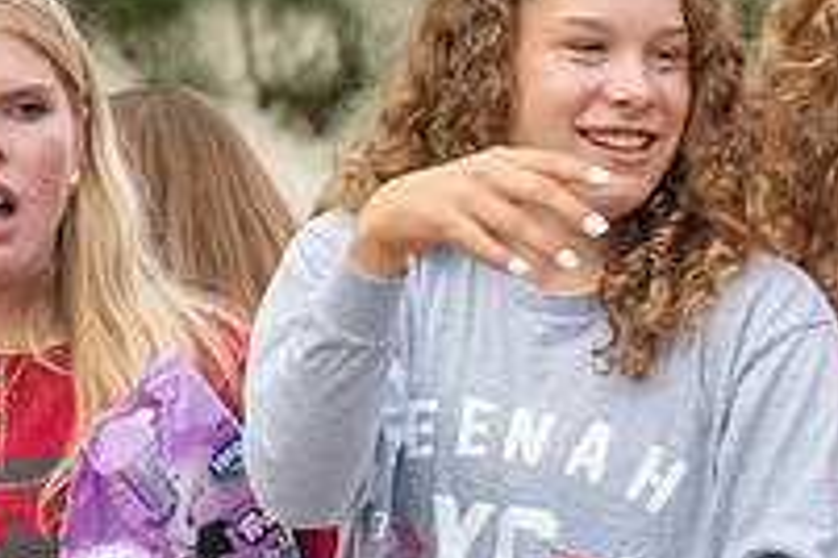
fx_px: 20180
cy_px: 314
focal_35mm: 867
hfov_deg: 2.4
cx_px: 884
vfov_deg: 1.6
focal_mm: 300
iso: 3200
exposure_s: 1/400
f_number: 11
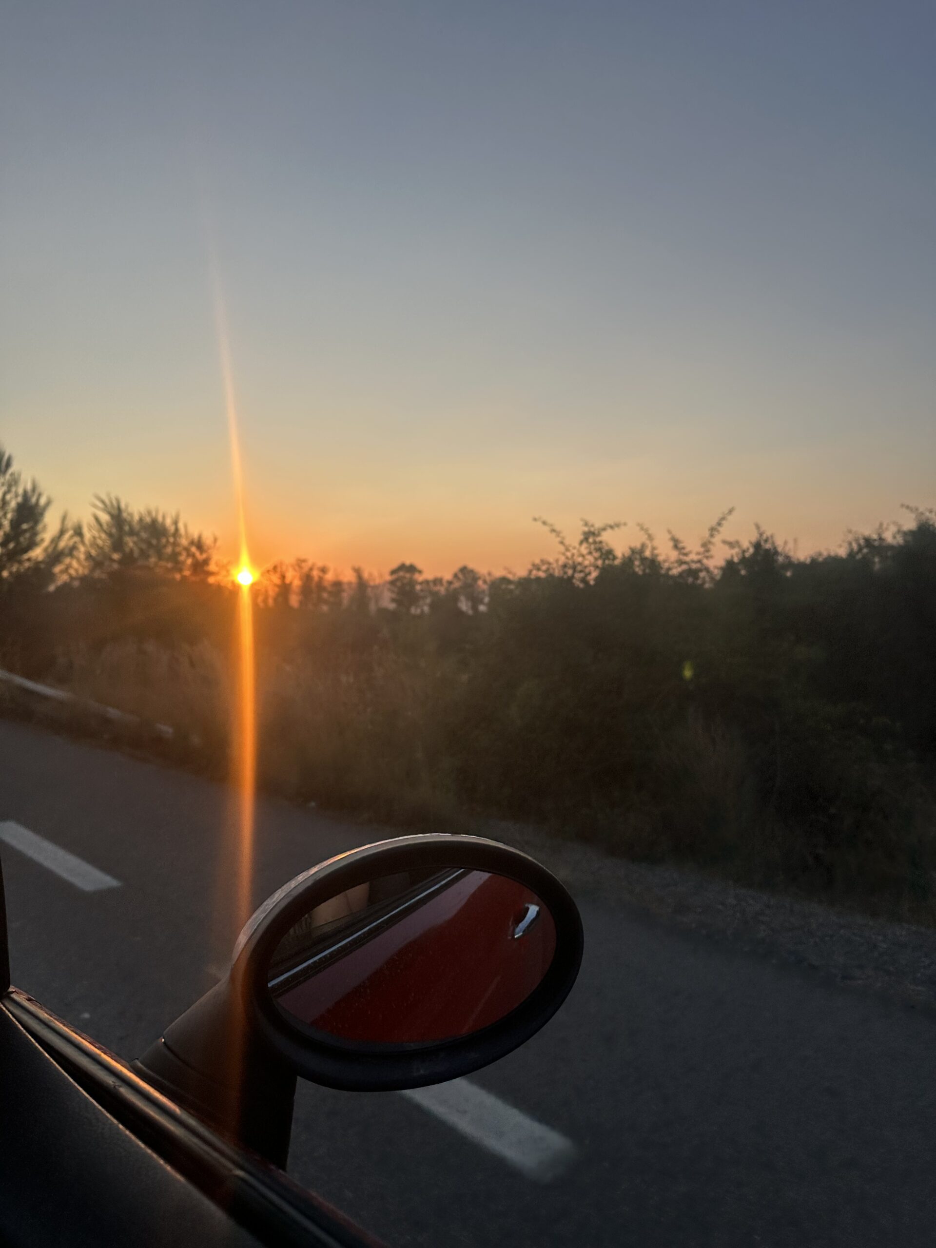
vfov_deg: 71.6
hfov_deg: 56.8
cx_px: 468
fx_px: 865
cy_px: 624
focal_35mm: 24
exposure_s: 1/1495
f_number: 1.78
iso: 80
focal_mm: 6.86
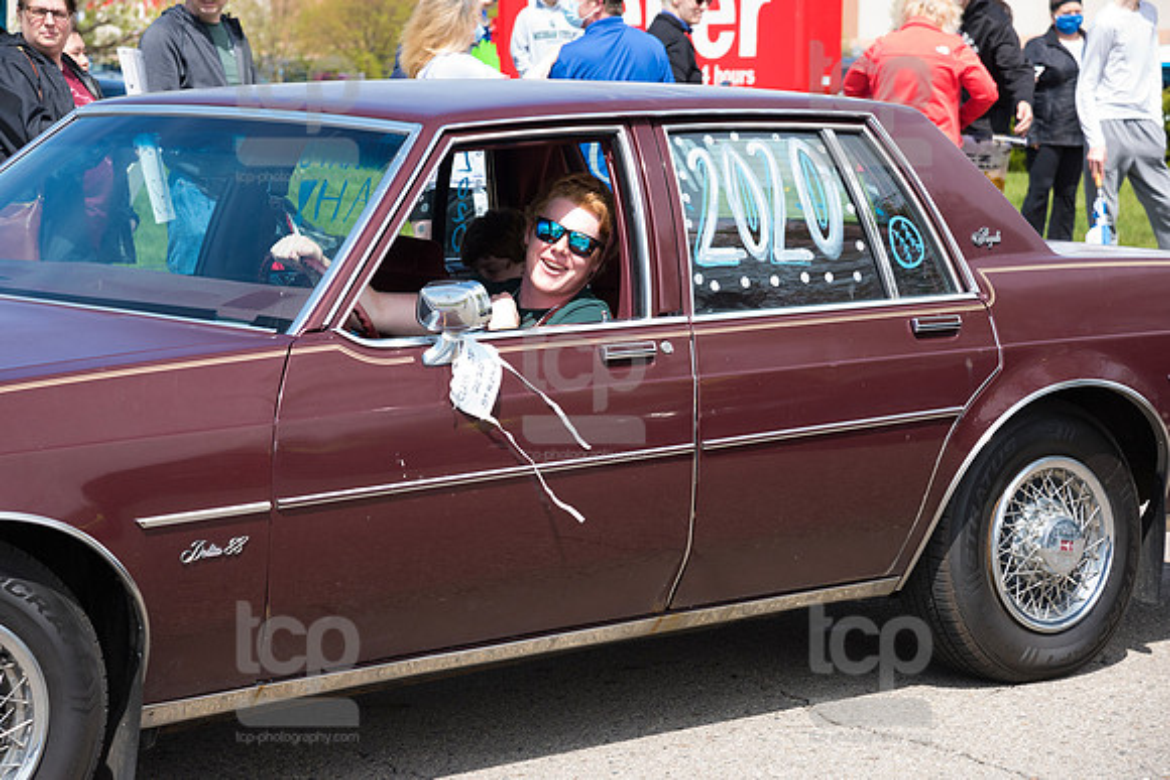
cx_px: 585
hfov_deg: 19.5
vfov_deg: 13.0
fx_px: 3413
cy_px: 390
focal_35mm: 105
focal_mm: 105
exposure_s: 1/800
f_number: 7.1
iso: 1000
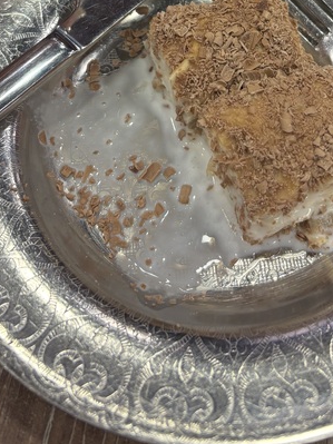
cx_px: 212
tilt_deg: -48.4
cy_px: -52
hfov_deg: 24.3
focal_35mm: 60
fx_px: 770
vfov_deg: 28.9
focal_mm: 5.96
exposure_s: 1/100
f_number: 1.6
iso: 80
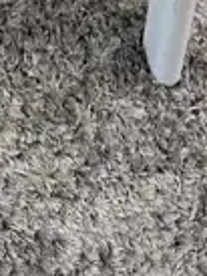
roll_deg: -5.6
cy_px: -669
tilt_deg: -40.0
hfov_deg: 8.3
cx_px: 76
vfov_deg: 8.4
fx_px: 1425
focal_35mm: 179
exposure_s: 1/100
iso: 160
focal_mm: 6.86
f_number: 1.78
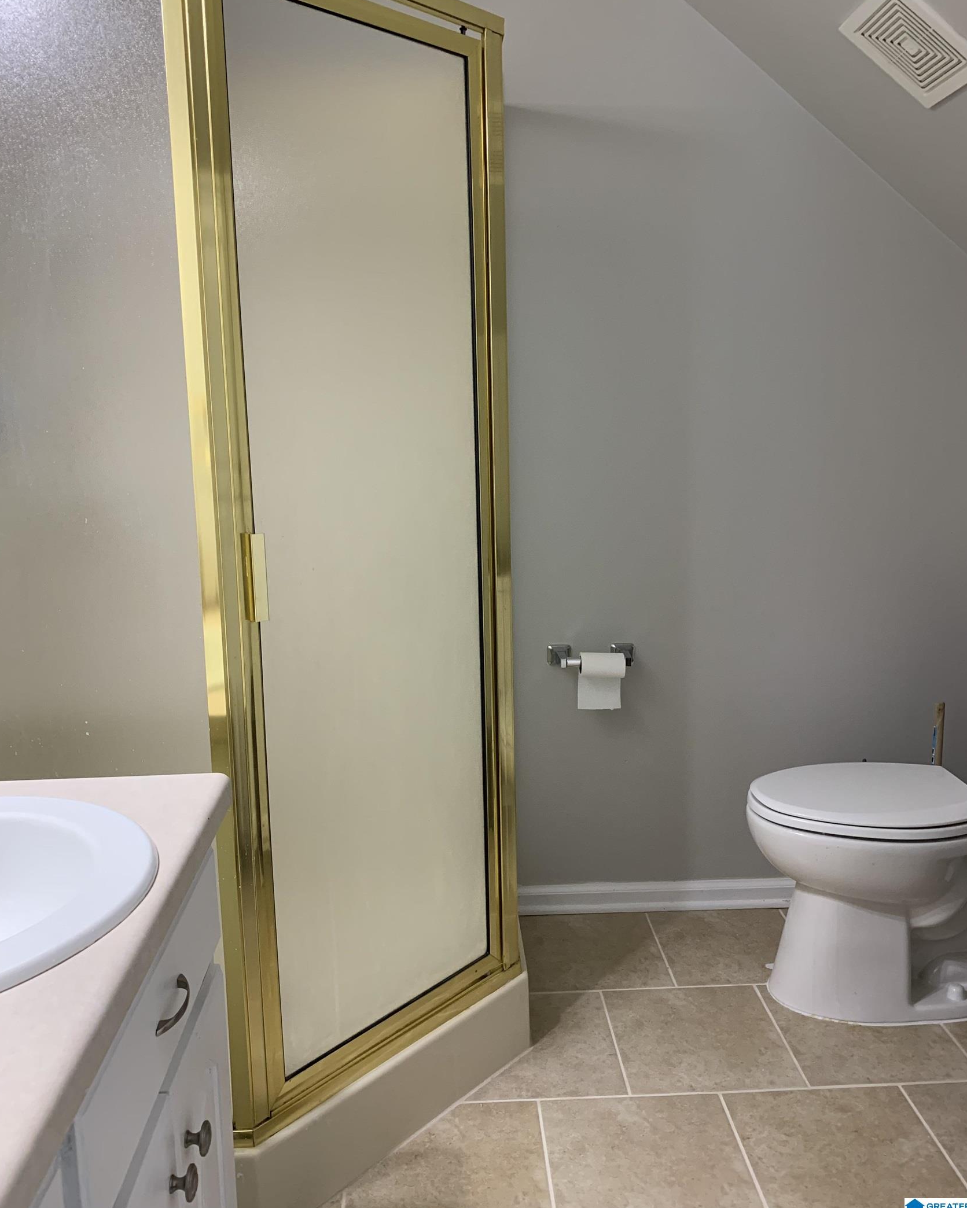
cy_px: 558
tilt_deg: -8.6
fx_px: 1001
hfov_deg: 51.5
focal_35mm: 28
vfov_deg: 62.1
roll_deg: +1.7
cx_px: 474
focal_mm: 4.25
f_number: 1.8
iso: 160
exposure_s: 1/60
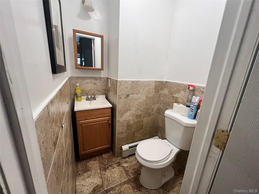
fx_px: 97
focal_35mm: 13
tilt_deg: -15.0
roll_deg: -3.7
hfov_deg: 106.2
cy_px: 97
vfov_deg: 89.9
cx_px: 130
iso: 200
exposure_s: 1/120
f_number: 1.8
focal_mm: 1.57
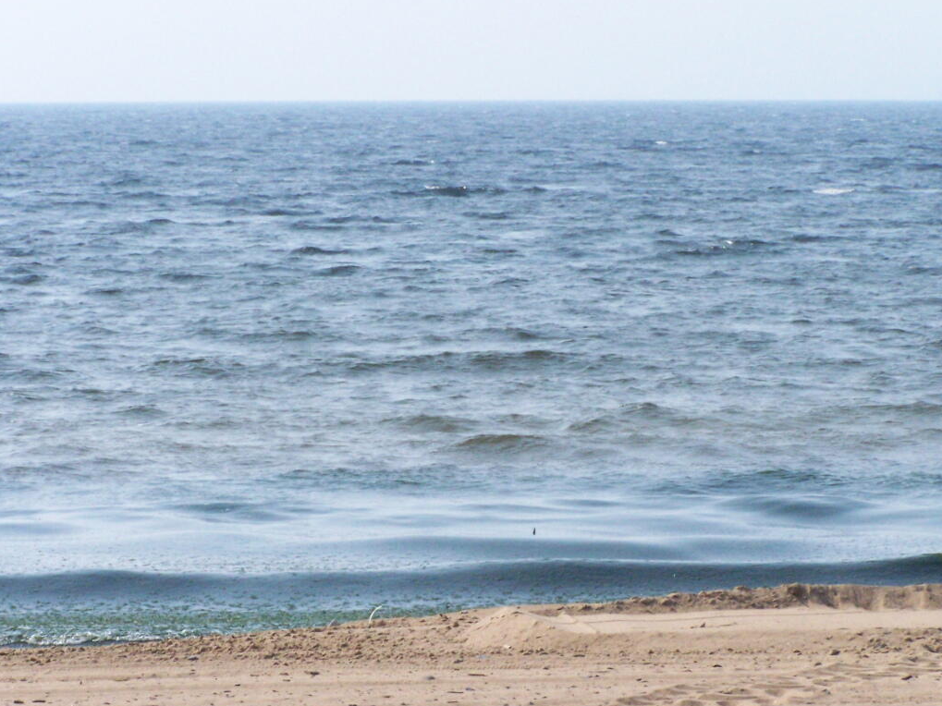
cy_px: 530
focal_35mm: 213
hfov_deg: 9.3
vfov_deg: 7.0
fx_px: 5796
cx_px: 471
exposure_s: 1/1600
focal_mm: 26.4
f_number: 6.3
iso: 400
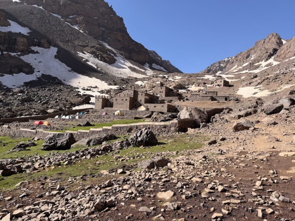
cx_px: 148
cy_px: 110
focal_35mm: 24
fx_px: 205
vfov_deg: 56.8
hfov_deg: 71.6
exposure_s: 1/3279
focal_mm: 6.76
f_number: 1.78
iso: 80
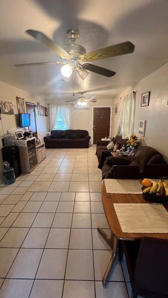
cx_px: 83
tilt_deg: -11.0
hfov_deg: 70.5
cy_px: 147
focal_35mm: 15
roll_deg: +1.6
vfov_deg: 103.0
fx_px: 119
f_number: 1.8
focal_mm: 1.57
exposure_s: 1/60
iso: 250
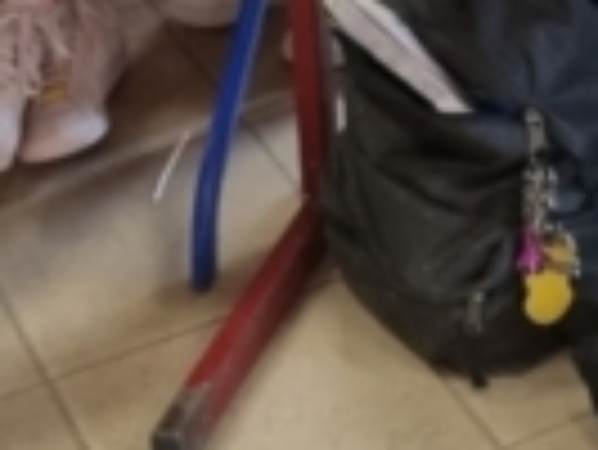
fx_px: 2490
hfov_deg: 13.1
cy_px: -616
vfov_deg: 9.3
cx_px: 827
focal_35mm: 144
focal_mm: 6.7
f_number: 1.8
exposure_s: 1/100
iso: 320
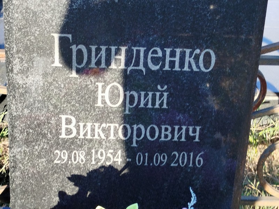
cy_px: 104
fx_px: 250
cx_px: 140
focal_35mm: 31
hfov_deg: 58.4
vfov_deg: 45.4
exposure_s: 1/127
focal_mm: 5.31
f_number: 1.7
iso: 50
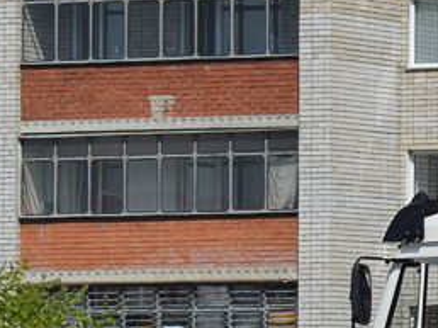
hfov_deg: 5.2
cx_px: 971
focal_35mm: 369
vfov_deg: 4.0
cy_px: 250
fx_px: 4668
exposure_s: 1/1000
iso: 100
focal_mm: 55
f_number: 7.1
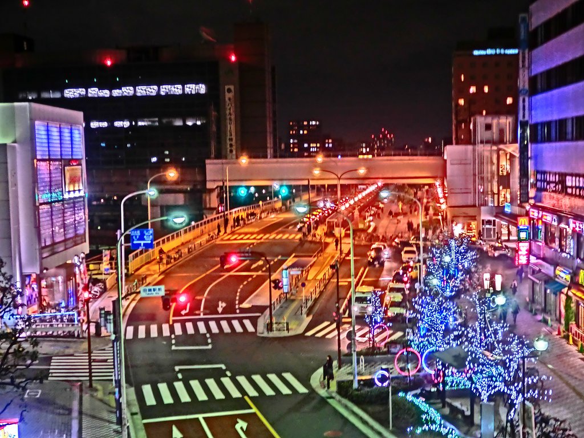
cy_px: 219
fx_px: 742
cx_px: 292
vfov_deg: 32.9
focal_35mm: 44
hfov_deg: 42.9
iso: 800
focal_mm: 7.9
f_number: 3.4
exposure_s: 1/25
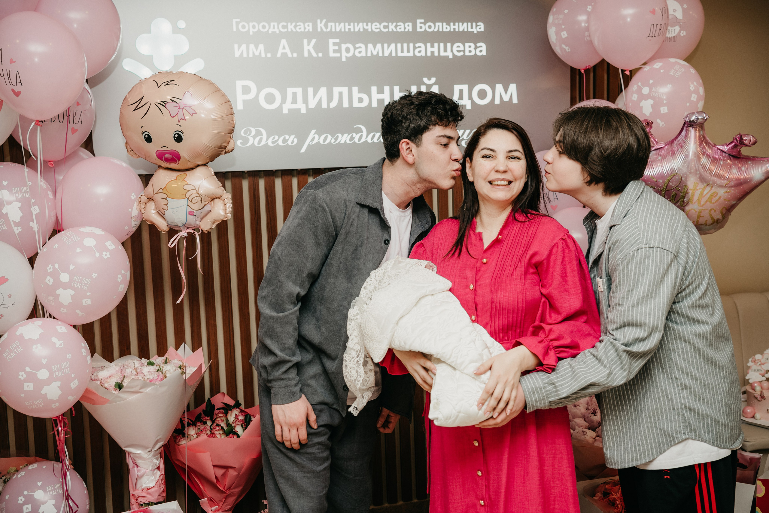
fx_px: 879
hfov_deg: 47.3
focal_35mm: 41
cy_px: 256
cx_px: 384
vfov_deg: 32.5
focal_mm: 40
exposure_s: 1/160
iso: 200
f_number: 4
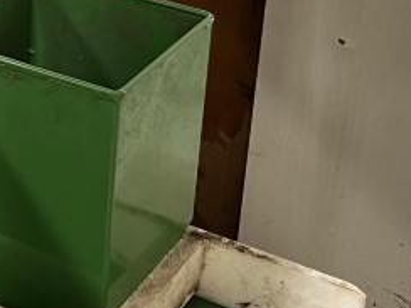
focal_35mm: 109
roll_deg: -1.3
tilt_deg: -21.6
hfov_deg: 17.2
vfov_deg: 13.3
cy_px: -44
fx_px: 1294
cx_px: -89
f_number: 1.6
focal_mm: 5.1
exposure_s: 1/60
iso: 160
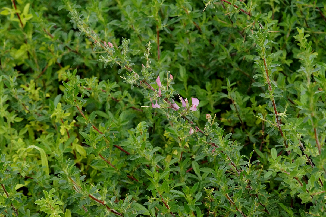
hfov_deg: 13.7
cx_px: 163
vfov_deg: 9.1
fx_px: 1358
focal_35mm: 150
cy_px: 108
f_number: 8
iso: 1600
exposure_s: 1/160
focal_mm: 100
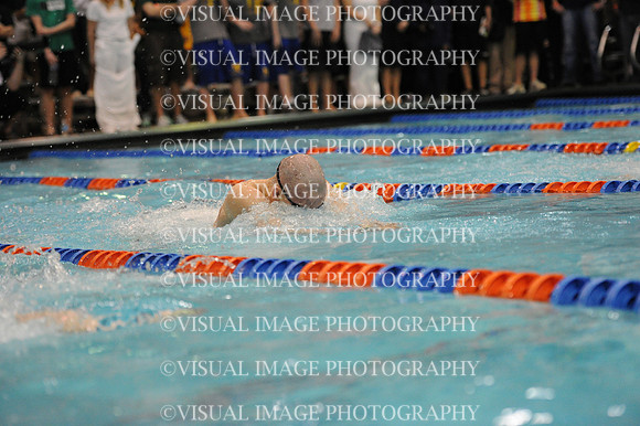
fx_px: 1688
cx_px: 320
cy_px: 213
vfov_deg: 14.4
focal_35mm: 95
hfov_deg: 21.5
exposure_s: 1/640
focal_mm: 95
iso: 8000
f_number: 2.8
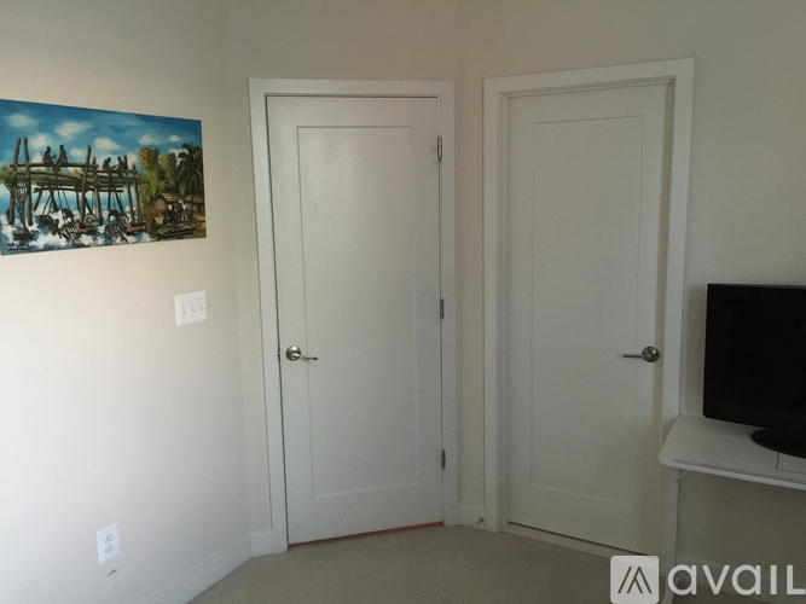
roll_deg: +0.7
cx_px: 403
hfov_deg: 61.7
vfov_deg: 48.2
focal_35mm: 29
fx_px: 675
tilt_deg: -7.8
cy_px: 302
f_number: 2.2
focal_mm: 4.15
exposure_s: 1/15
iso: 125
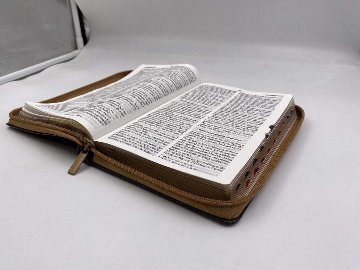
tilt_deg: -29.1
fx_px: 270
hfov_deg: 67.3
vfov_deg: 53.1
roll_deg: +0.7
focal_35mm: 26
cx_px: 180
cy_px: 135
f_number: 1.8
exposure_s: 1/552
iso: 32
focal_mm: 4.25
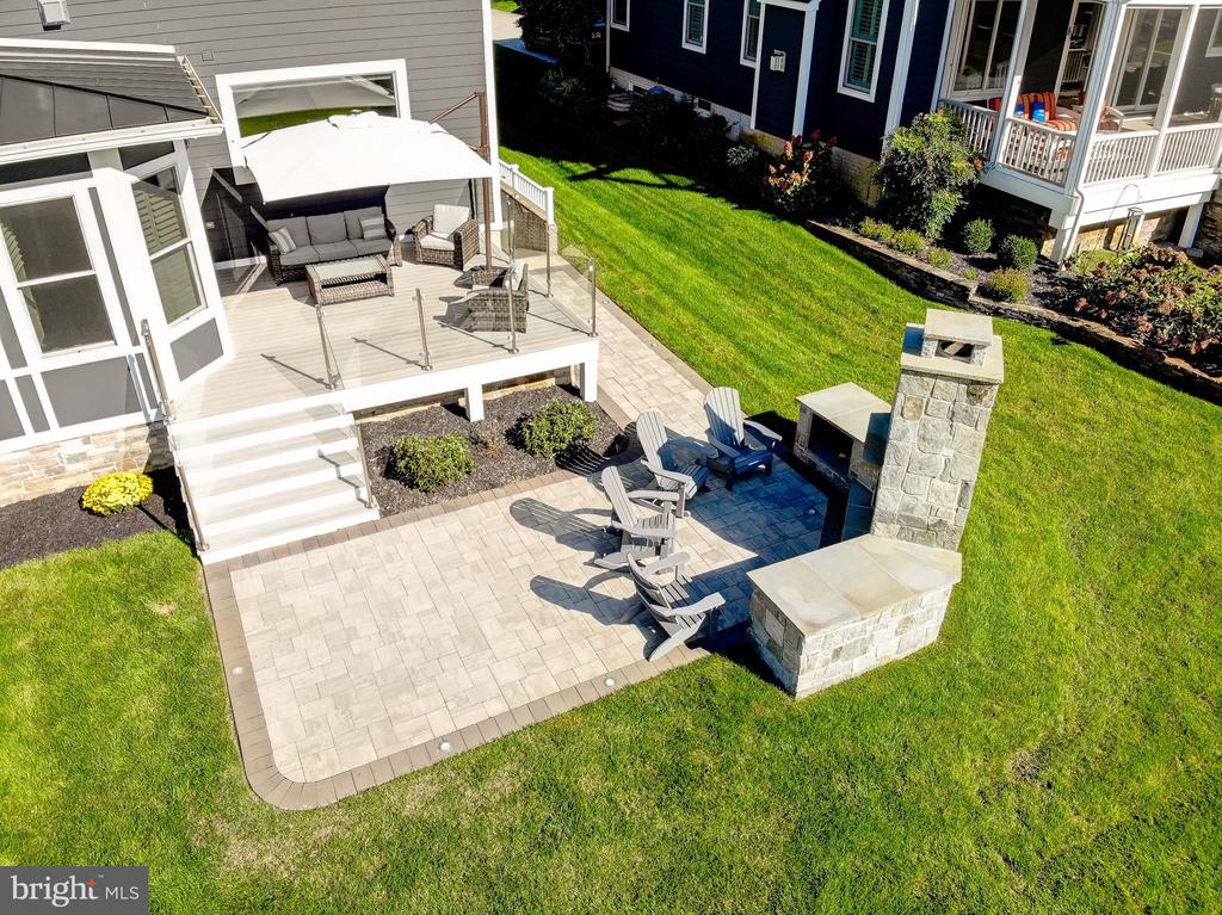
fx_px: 847
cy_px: 458
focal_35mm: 24
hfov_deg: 71.6
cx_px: 611
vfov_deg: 56.8
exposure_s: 1/480
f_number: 2.8
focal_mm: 4.5
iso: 100
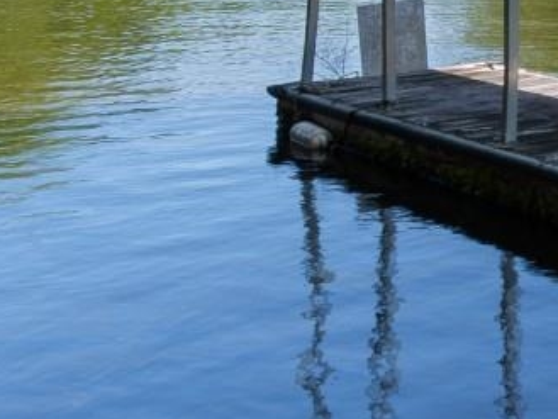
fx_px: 1145
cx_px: 1040
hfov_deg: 19.4
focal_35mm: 71
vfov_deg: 19.1
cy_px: -137
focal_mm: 10
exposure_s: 1/160
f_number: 6.3
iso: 100
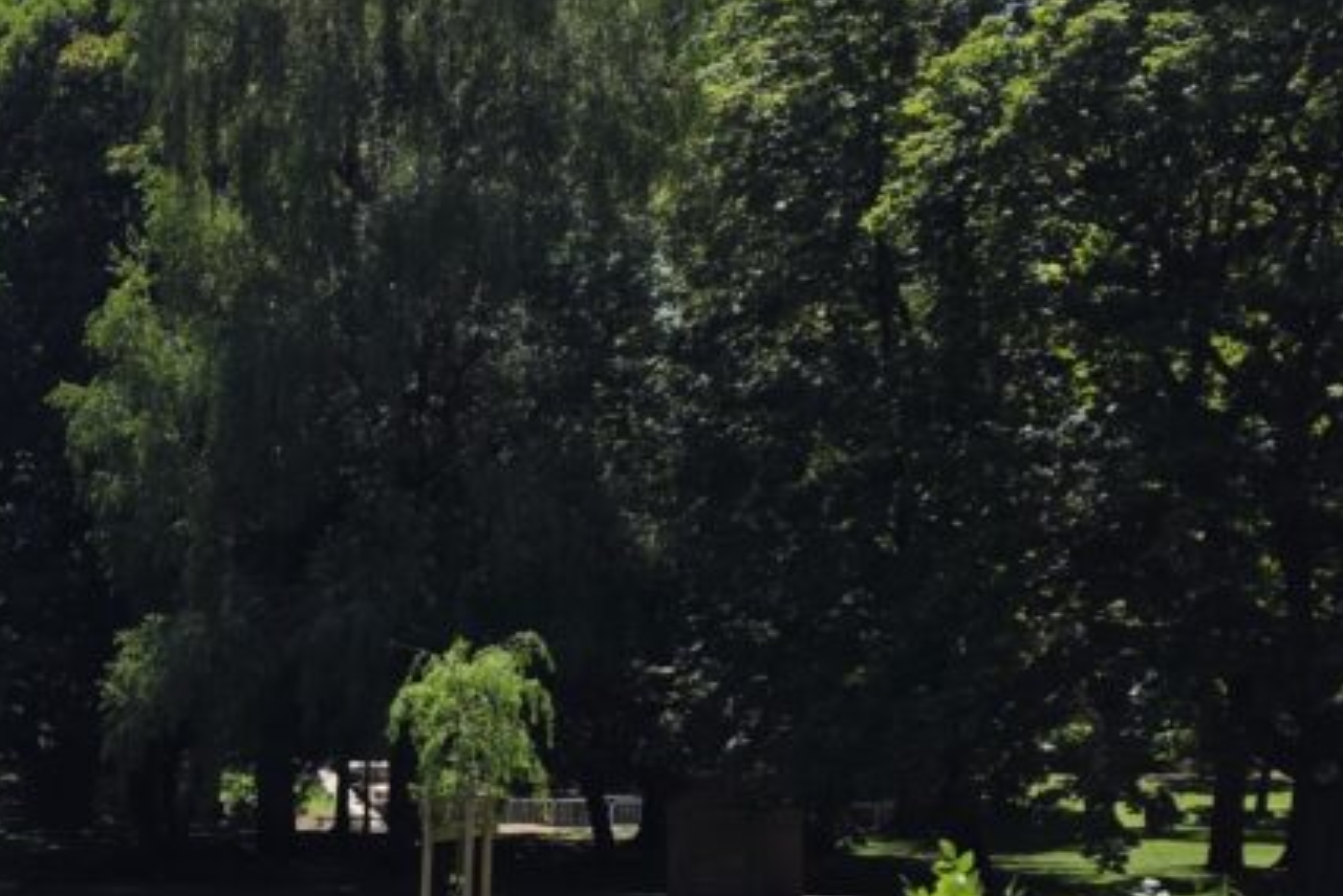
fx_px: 3209
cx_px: -315
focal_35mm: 86
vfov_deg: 15.6
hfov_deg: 21.7
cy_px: 899
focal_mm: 6.25
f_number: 1.7
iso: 80
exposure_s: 1/5778
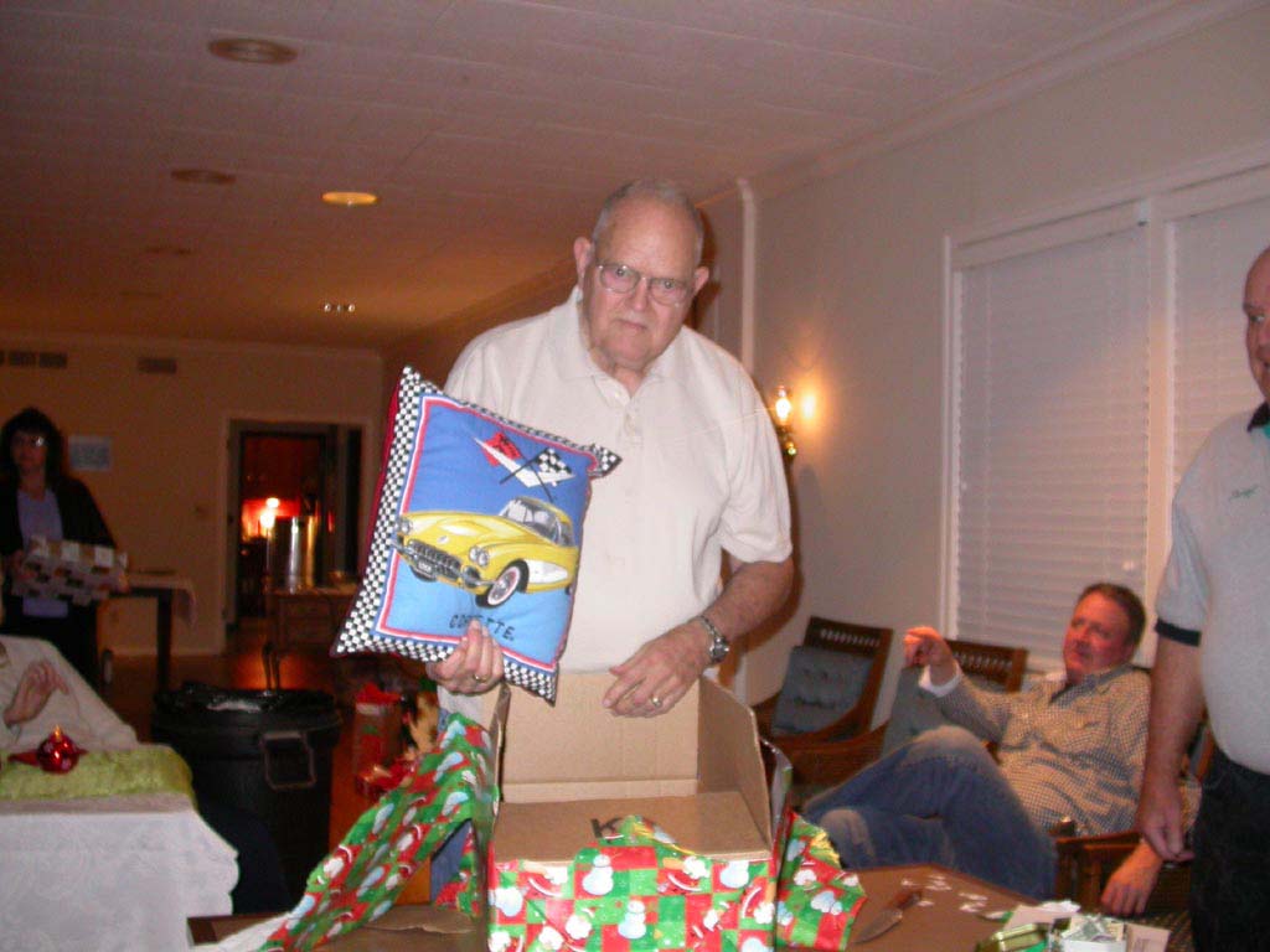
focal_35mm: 38
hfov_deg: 49.0
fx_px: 1394
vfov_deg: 37.7
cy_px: 476
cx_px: 635
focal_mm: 7.85
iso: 200
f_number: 2.6
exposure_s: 1/60
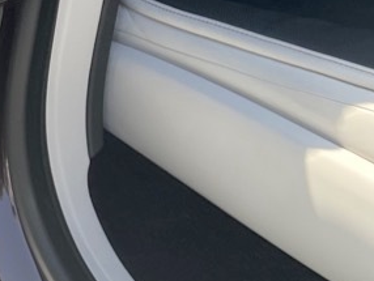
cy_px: -52
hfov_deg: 15.0
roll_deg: -4.4
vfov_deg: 13.3
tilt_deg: -24.6
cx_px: -357
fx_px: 1179
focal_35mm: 109
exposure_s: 1/402
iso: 32
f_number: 1.6
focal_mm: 5.1
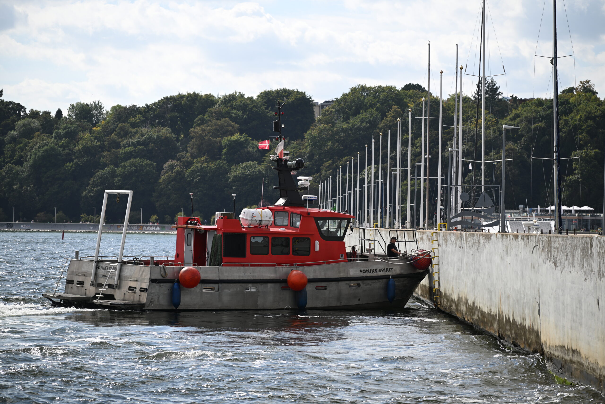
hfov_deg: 17.1
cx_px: 302
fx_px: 2017
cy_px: 202
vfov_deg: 11.4
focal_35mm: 120
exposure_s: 1/1250
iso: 100
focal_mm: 120
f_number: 4
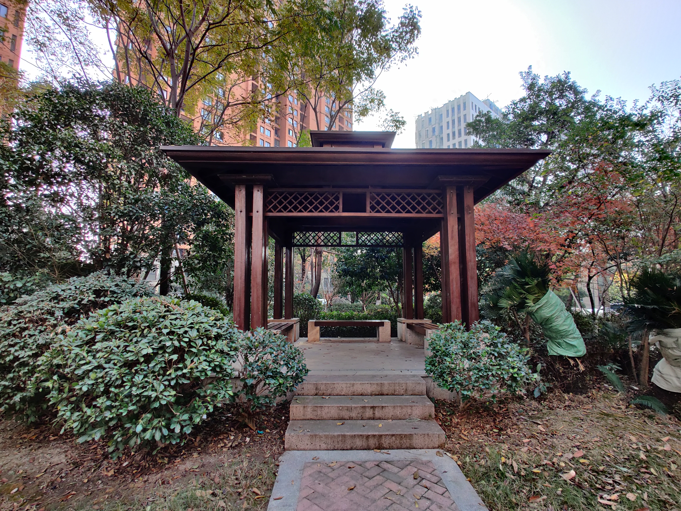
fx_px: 256
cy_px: 256
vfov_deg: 89.9
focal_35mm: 13
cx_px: 340
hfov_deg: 106.2
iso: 200
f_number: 2.2
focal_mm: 2.25
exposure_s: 1/100
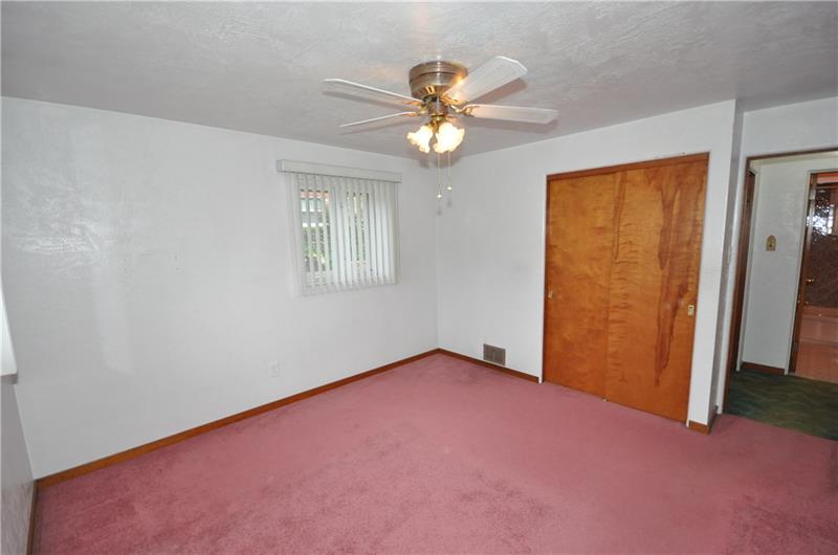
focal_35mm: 15
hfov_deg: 100.5
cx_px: 419
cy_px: 278
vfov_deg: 77.1
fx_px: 348
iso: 800
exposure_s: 1/60
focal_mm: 10
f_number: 4
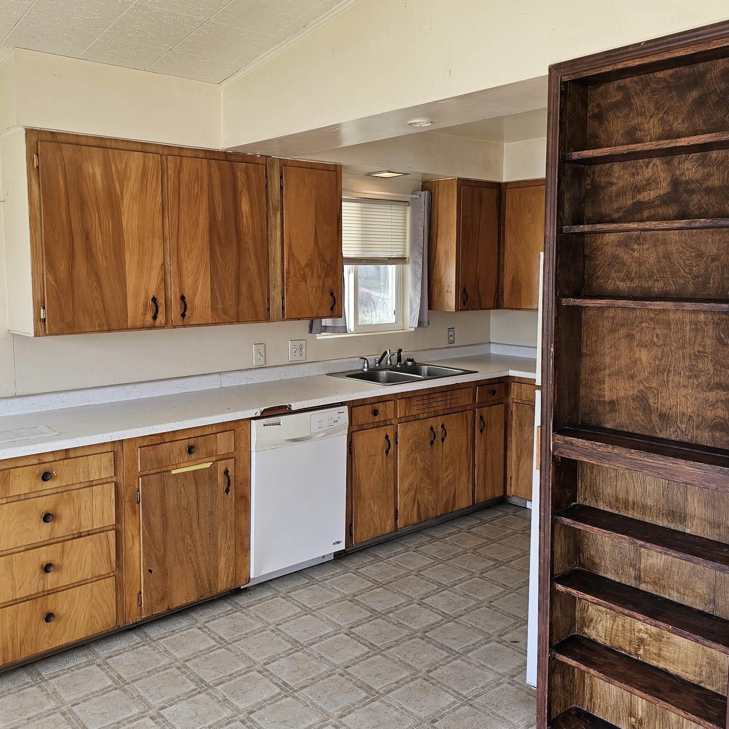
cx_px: 330
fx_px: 739
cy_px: 337
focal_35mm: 31
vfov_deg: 52.5
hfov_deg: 52.5
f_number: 1.7
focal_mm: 6.3
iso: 80
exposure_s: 1/180
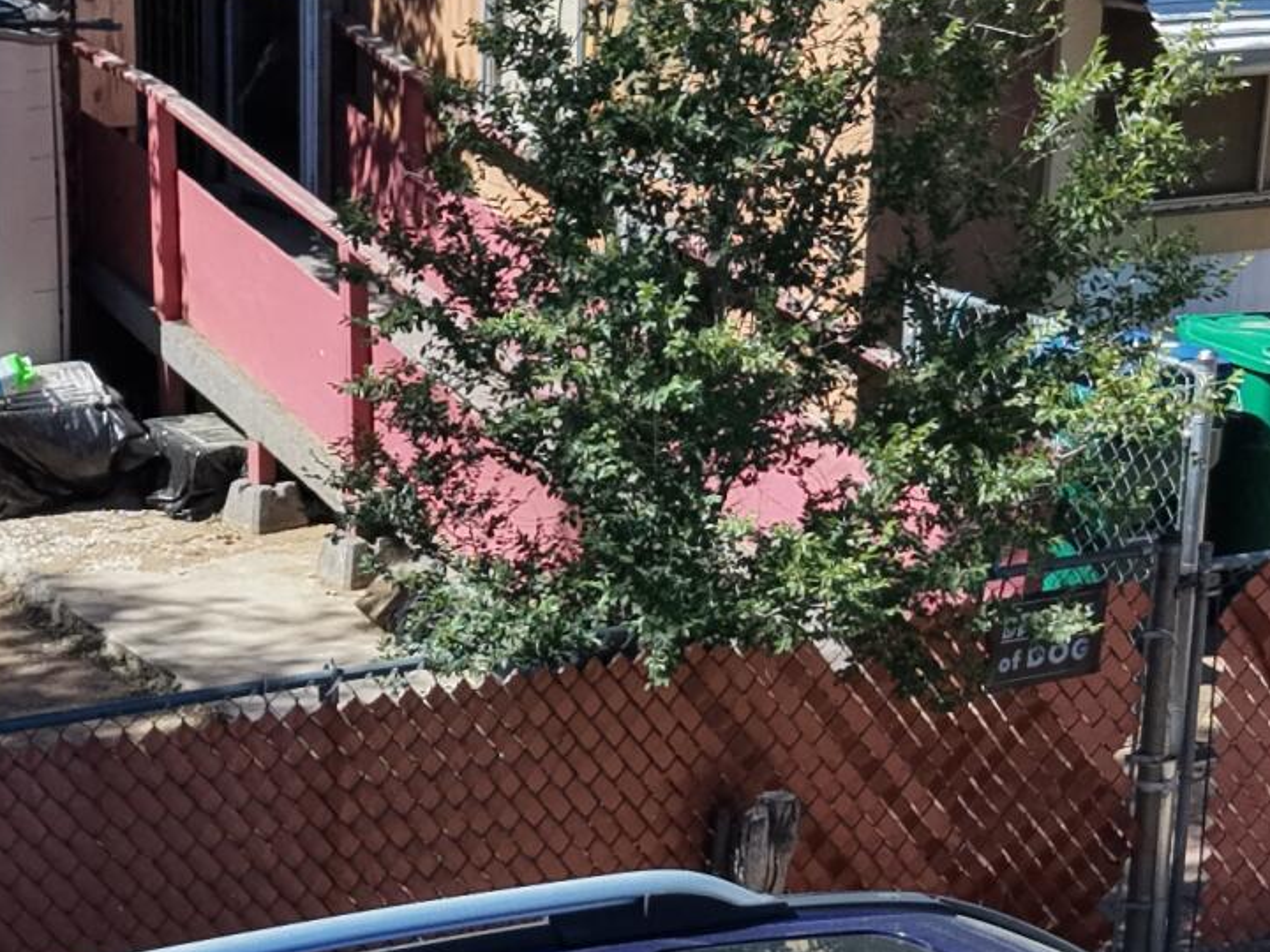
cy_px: 751
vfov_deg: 14.7
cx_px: 288
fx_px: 3669
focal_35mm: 100
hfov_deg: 19.5
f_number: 1.8
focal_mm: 8.67
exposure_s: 1/5000
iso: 400
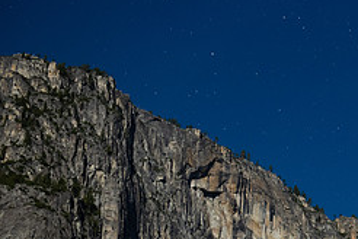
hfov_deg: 16.8
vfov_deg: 11.6
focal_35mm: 117
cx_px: 424
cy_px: 242
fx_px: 1163
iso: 1250
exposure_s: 15
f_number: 4
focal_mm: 48
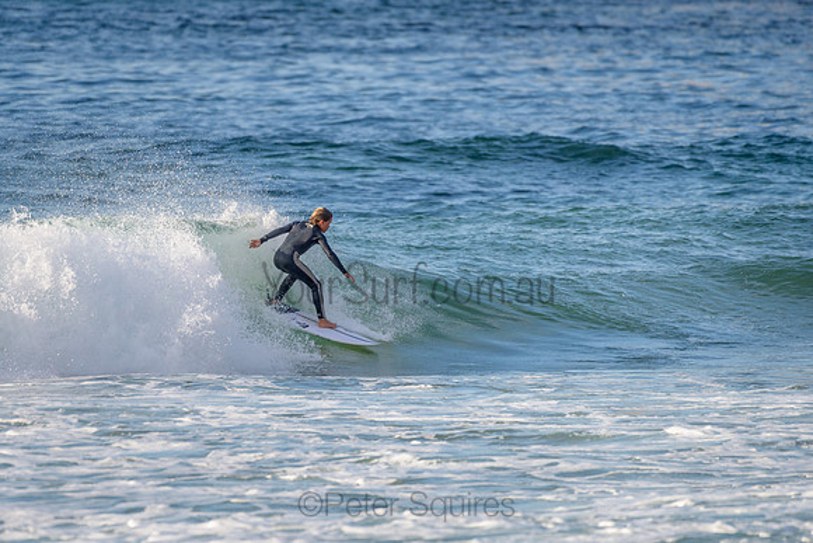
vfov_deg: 2.2
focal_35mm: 613
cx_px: 315
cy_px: 276
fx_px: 13845
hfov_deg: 3.4
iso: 220
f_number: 5.6
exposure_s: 1/1250
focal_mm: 500
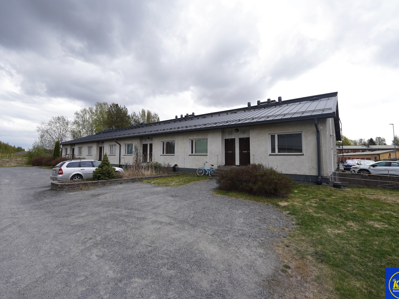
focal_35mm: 16
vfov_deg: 78.1
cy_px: 145
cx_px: 183
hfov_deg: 94.3
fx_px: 184
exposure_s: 1/250
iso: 100
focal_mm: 14
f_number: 6.3
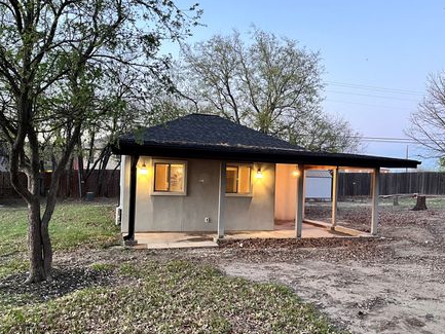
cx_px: 247
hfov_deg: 59.8
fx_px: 386
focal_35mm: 30
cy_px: 173
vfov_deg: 46.8
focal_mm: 5.1
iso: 500
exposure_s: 1/40
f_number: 1.6
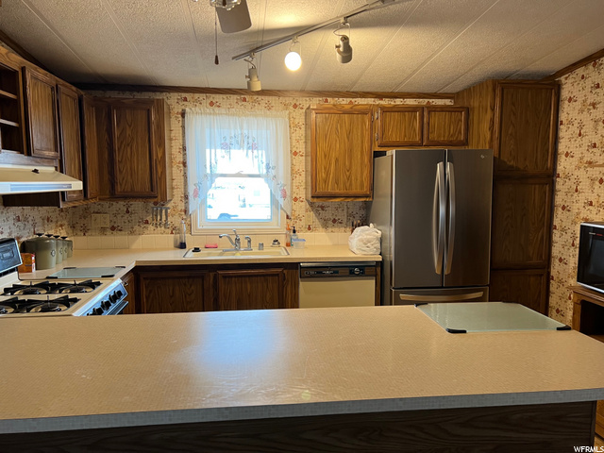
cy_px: 226
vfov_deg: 53.1
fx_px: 454
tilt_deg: -5.9
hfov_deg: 67.3
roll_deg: +0.6
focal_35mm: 26
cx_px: 302
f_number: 1.5
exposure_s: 1/60
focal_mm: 5.7
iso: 125
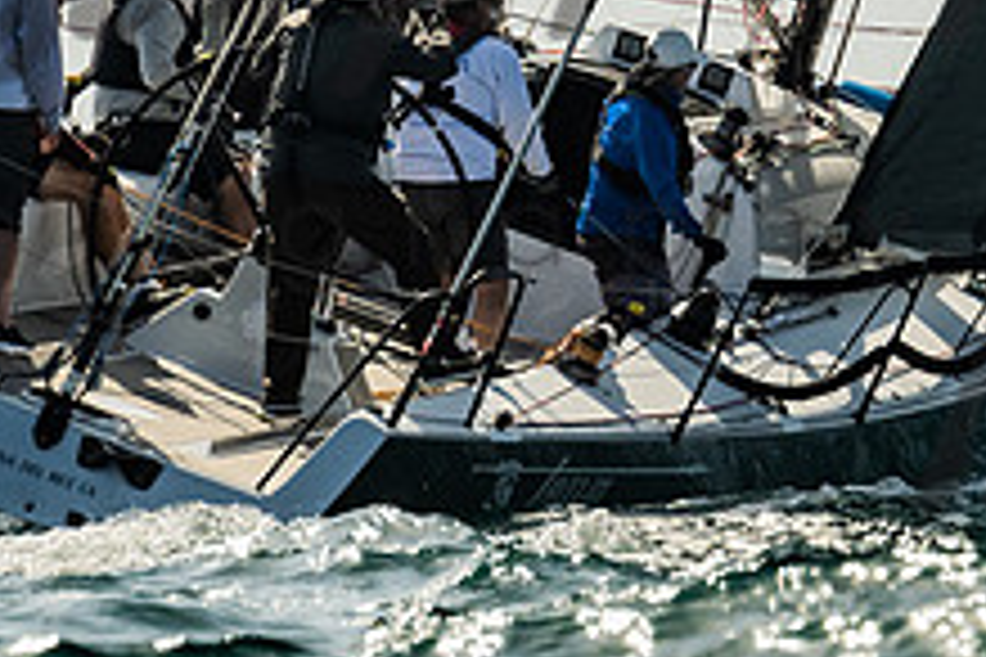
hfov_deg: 2.5
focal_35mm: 830
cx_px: 790
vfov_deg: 1.7
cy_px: 3
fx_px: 22731
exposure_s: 1/1000
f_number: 6.3
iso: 320
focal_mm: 190
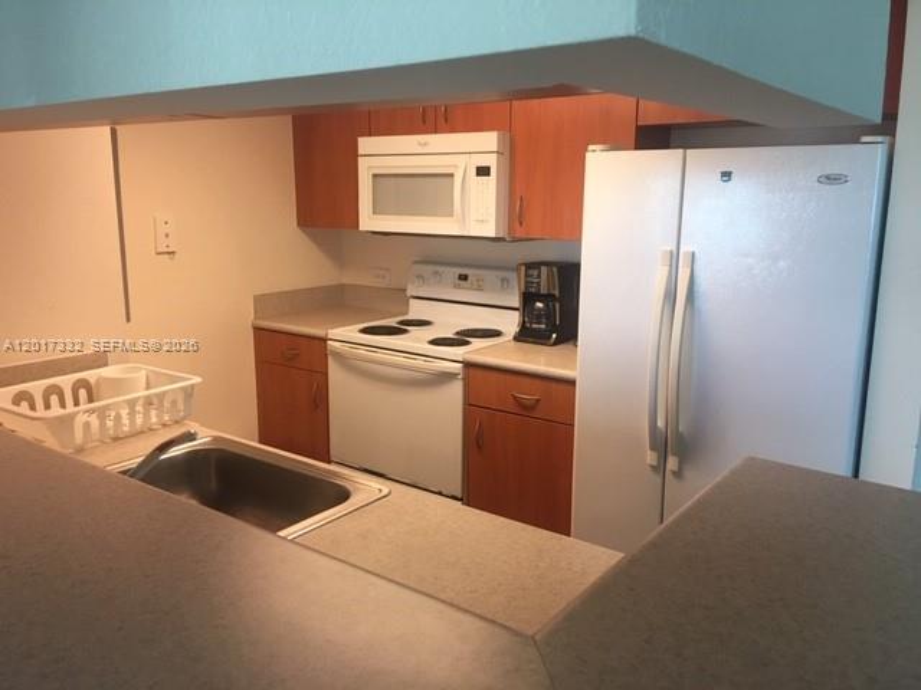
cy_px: 345
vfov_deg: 48.2
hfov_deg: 61.7
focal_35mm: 29
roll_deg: -0.1
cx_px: 460
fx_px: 772
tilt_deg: -10.3
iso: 40
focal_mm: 4.15
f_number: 2.2
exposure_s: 1/30
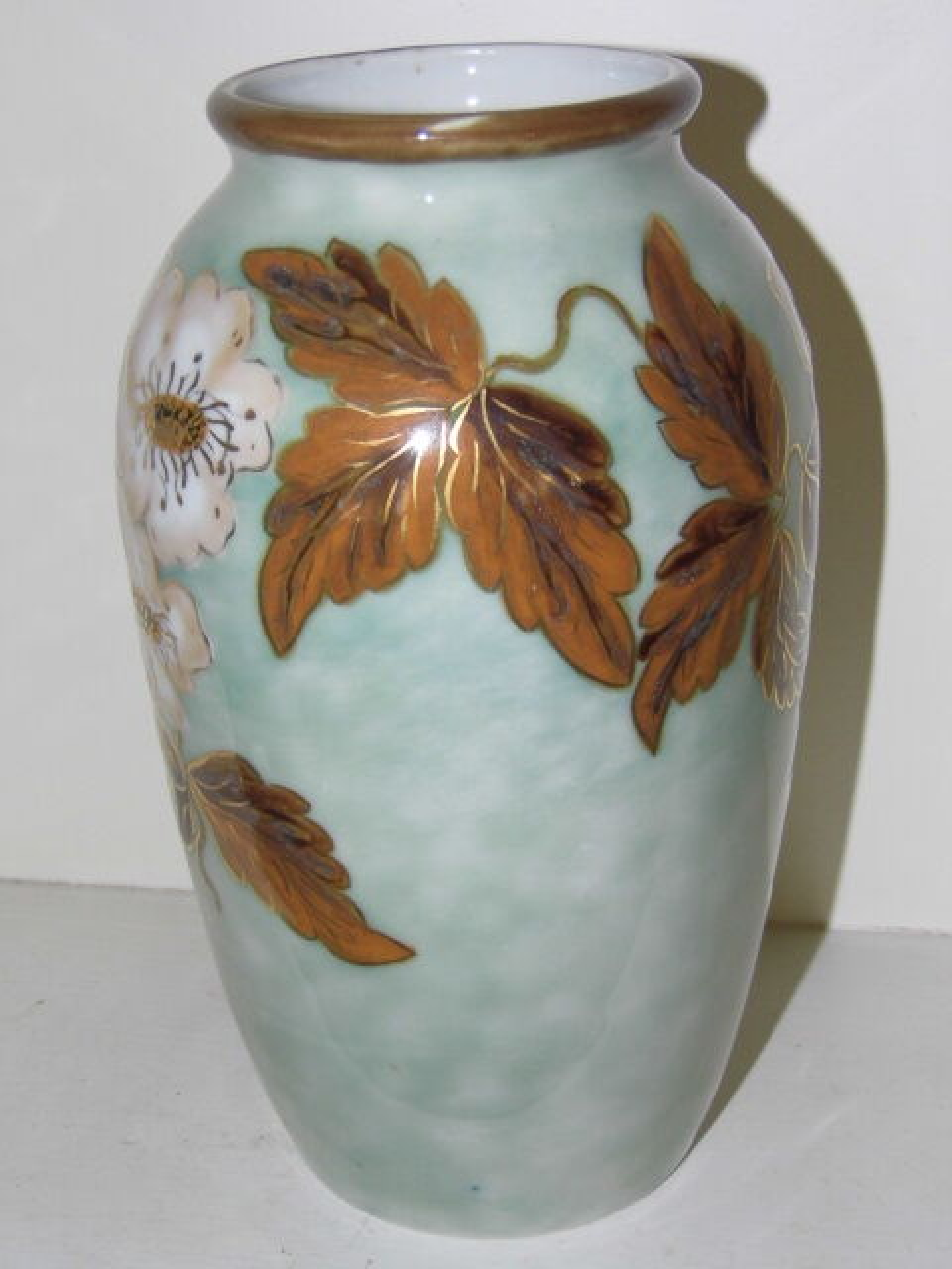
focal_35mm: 55
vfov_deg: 34.9
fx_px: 2017
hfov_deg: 26.6
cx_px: 476
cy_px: 634
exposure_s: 1/80
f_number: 3.5
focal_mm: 9.9
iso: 100
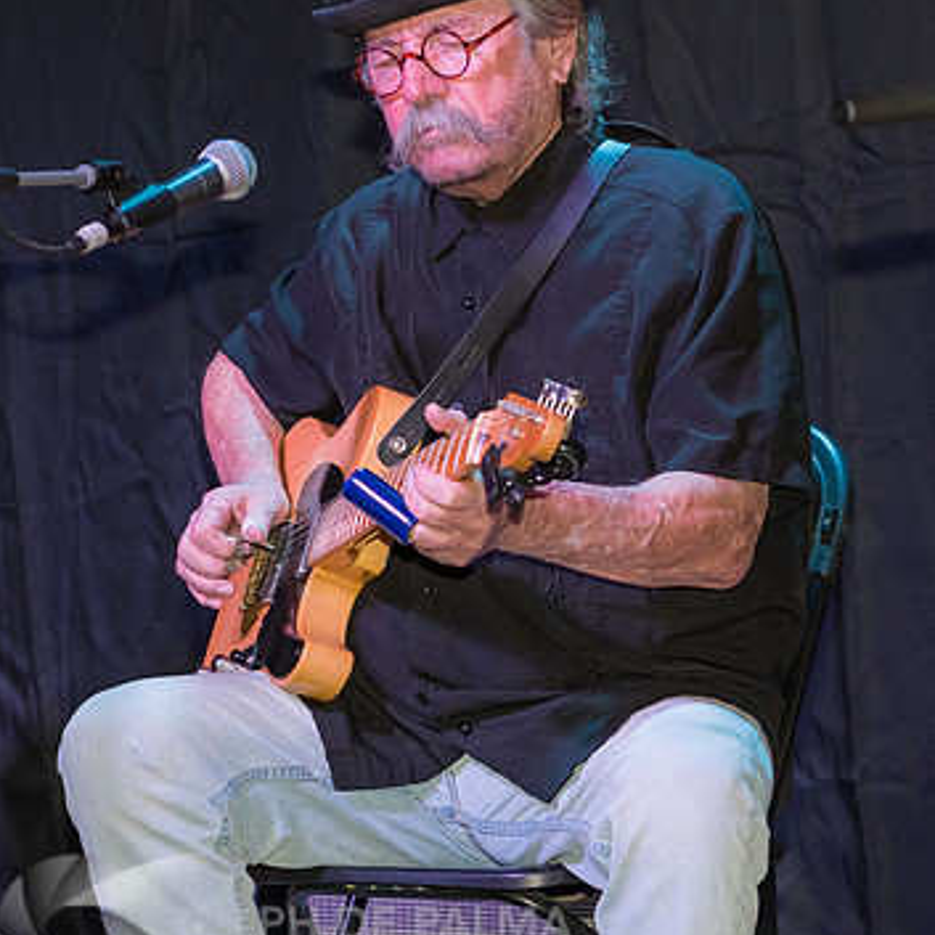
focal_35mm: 167
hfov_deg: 10.5
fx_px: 5103
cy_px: 493
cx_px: 430
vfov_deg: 10.5
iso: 1000
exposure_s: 1/160
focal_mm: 66
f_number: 5
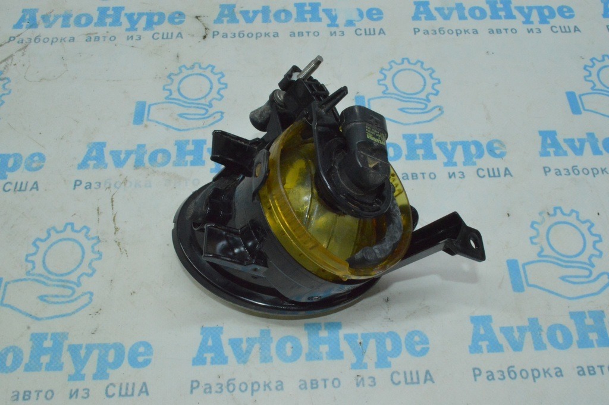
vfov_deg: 39.9
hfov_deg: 57.3
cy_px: 202
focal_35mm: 33
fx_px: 558
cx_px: 304
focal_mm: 22
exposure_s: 1/50
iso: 5000
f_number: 25
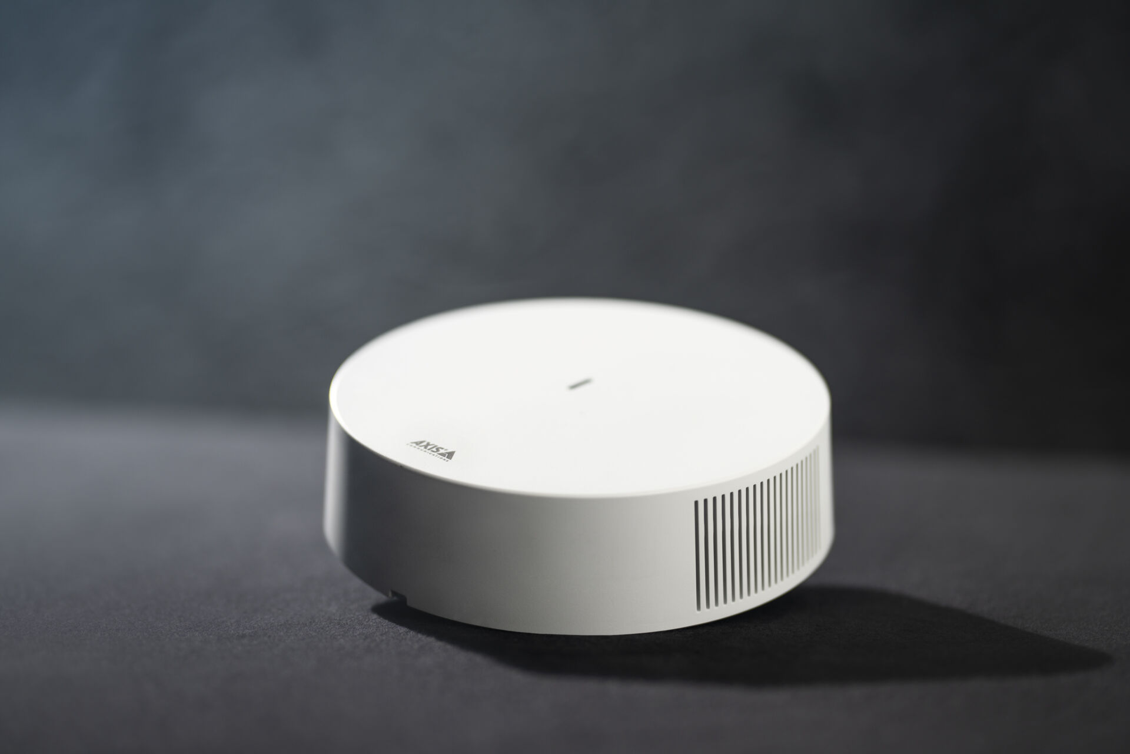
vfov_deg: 16.1
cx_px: 565
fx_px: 2668
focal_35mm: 85
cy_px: 377
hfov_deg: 23.9
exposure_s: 1/100
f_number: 2.8
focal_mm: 85
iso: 125
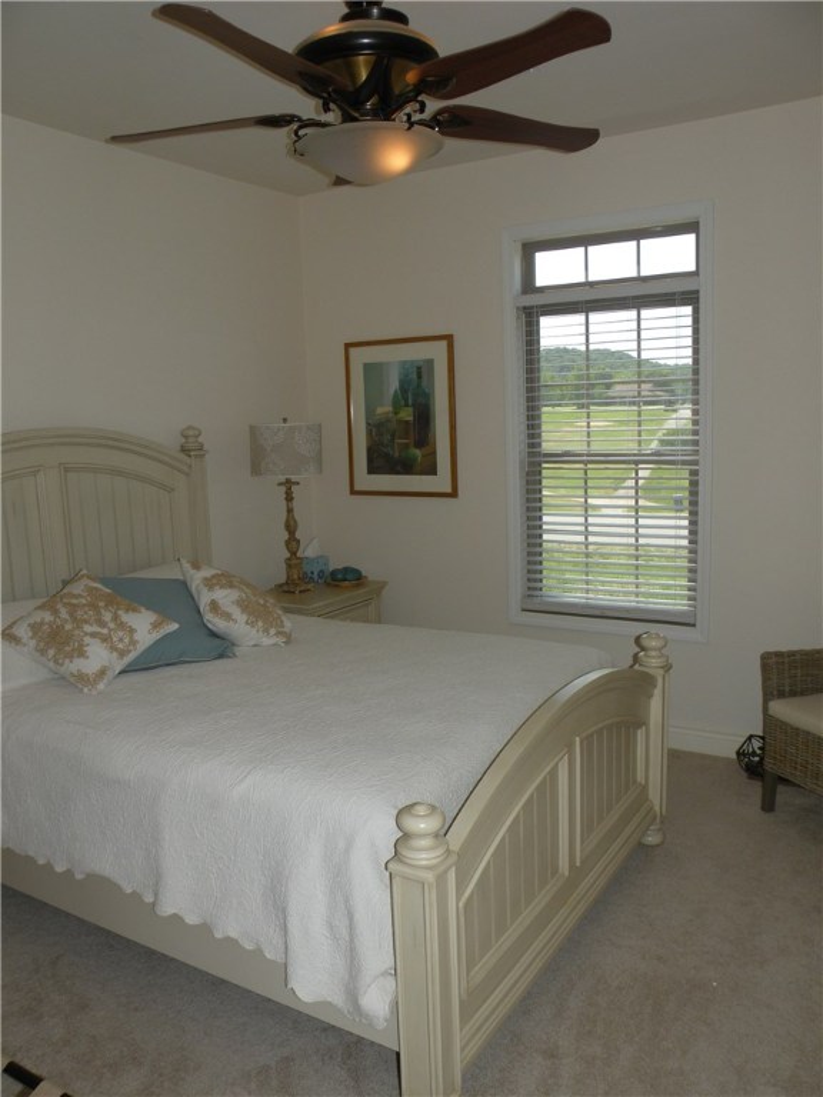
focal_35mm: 27
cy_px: 548
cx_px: 412
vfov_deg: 65.3
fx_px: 856
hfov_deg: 51.4
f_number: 3.5
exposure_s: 1/250
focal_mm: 4.7
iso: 64
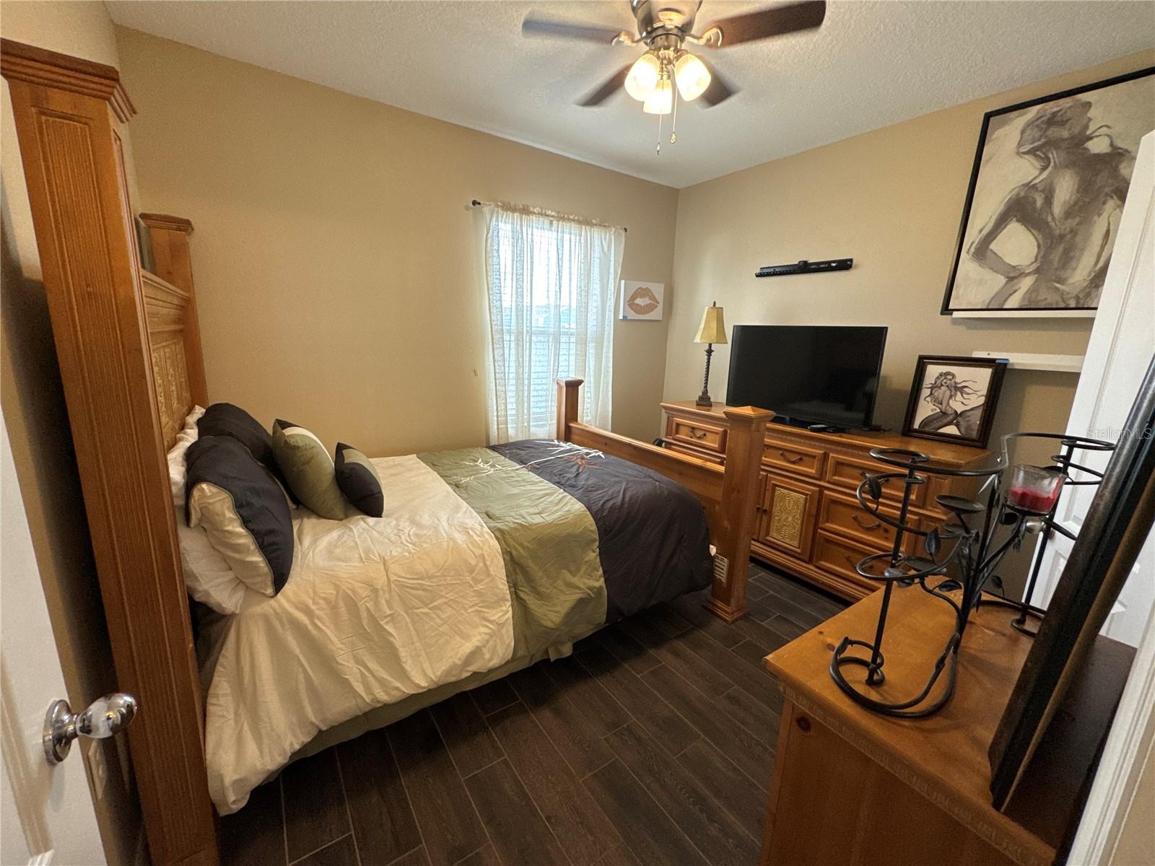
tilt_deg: -12.7
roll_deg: -2.6
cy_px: 433
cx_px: 578
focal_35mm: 14
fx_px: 467
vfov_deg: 85.7
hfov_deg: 102.1
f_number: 2.2
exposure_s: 1/120
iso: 200
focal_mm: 2.22
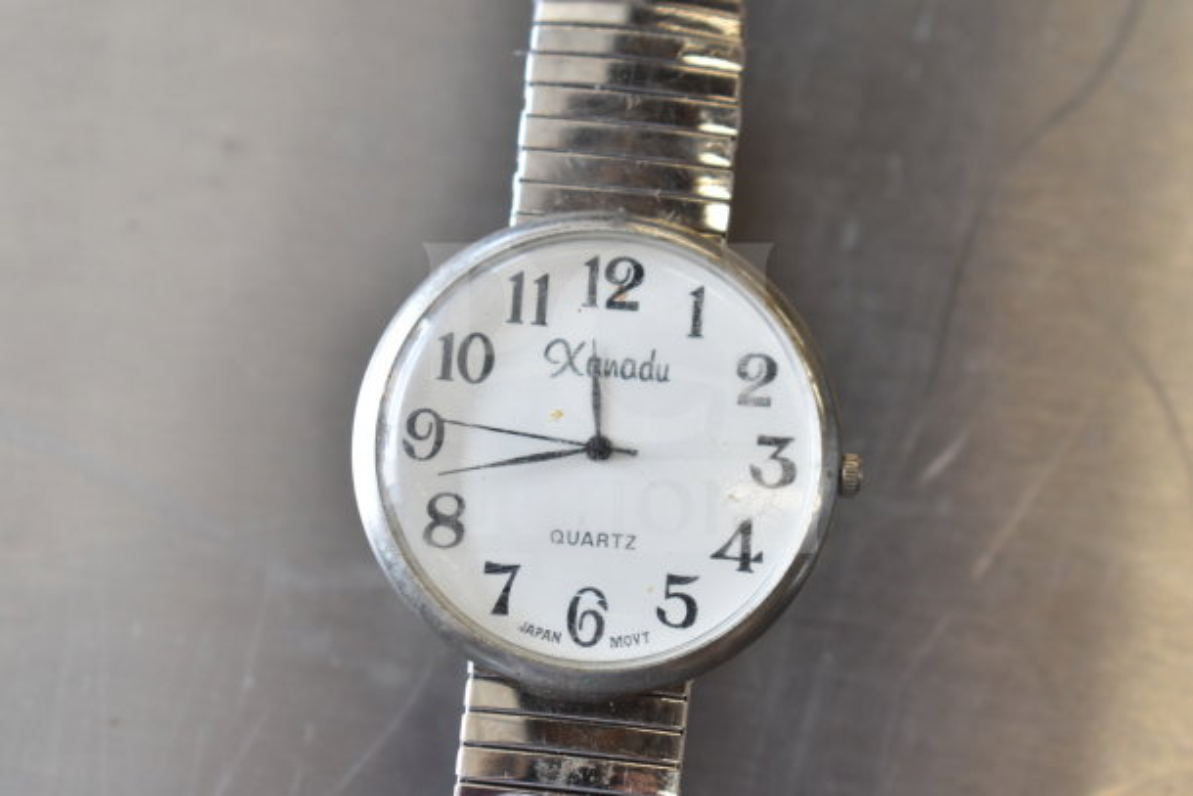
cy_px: 398
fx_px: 2734
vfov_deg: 16.6
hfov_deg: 24.6
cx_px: 596
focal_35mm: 82
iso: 900
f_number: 5.6
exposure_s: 1/100
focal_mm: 55
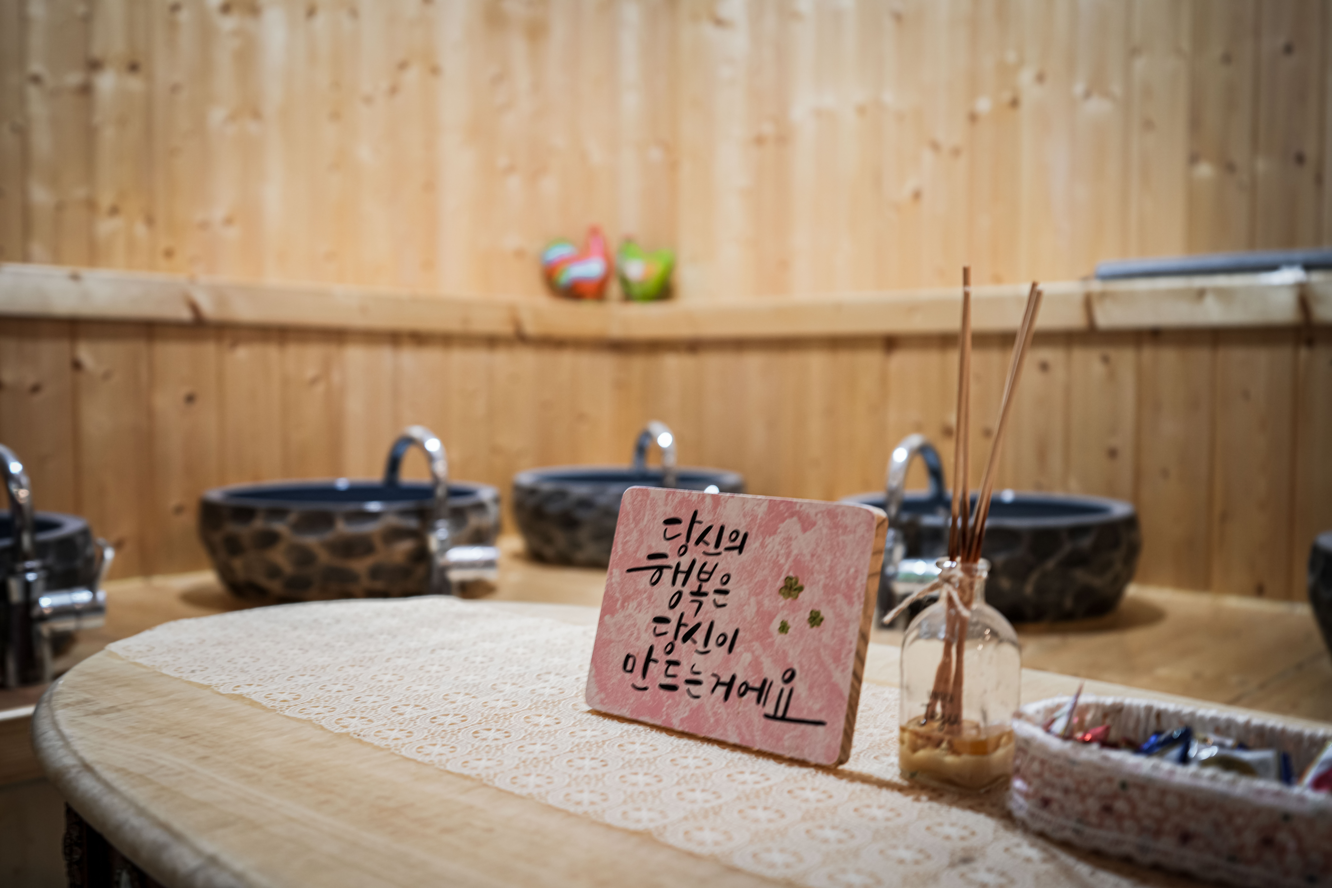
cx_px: 666
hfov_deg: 54.4
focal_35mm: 35
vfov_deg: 37.9
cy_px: 444
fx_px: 1295
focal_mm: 35
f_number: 2.8
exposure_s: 1/20
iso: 500
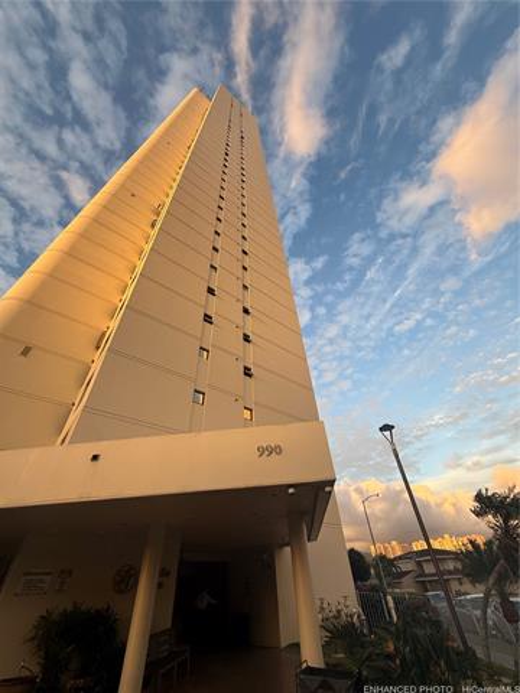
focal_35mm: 14
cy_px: 346
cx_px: 260
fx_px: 280
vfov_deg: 102.1
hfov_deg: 85.7
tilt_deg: +42.1
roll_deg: +5.9
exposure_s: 1/224
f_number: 2.2
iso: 50
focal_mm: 2.22
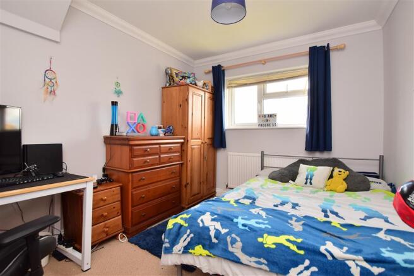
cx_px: 207
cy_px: 138
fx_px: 172
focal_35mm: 15
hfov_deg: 100.4
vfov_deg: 77.3
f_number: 5
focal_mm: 10
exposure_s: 1/40
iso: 200
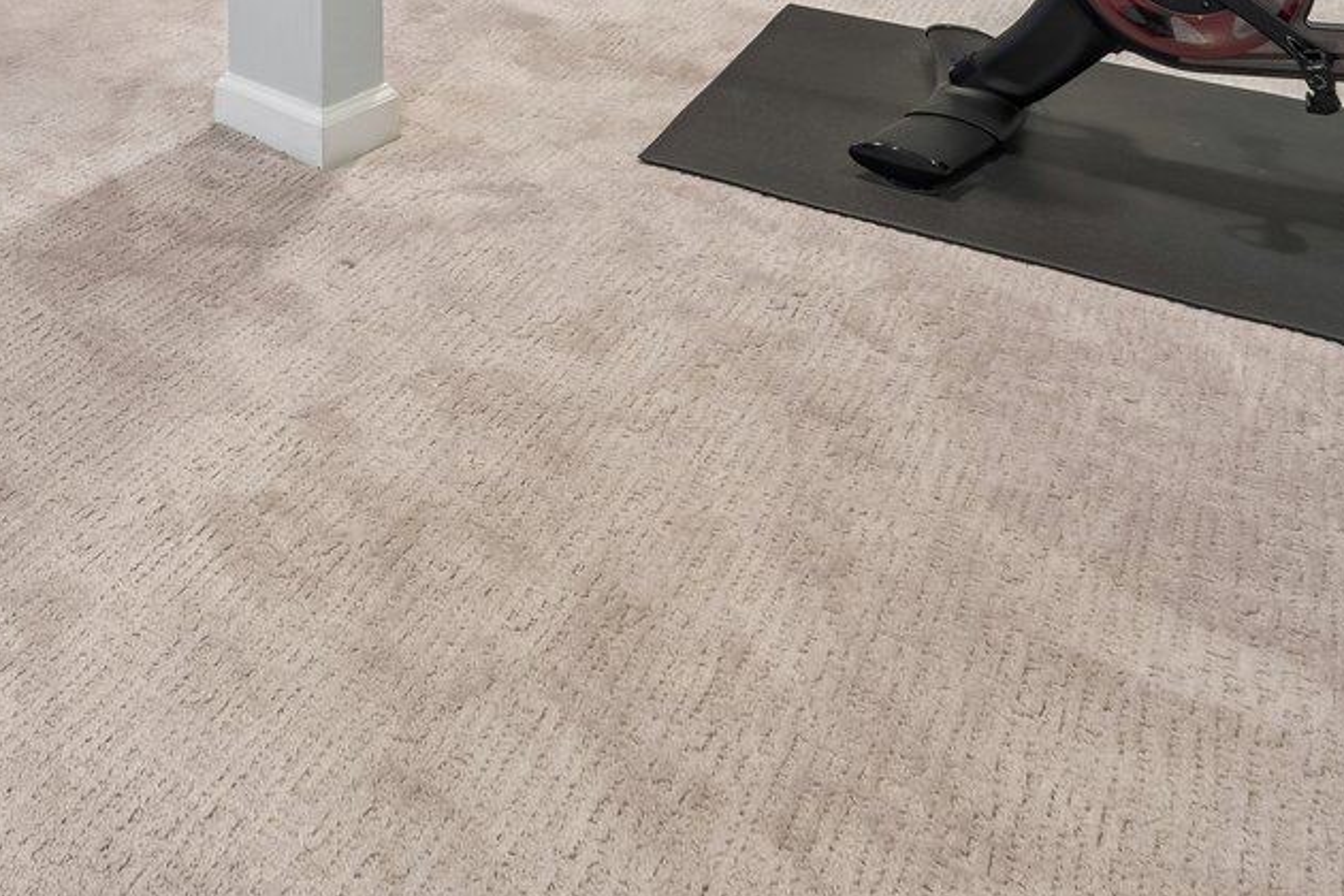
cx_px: 247
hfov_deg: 46.6
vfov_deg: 25.4
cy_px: -460
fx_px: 1456
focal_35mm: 39
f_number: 8
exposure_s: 1/2.5
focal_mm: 8
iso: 200
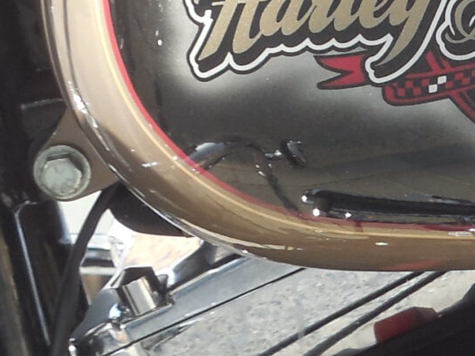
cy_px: 124
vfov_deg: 4.5
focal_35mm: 328
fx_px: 4500
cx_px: 716
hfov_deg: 6.0
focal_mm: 12.5
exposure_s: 1/60
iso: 125
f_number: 4.4
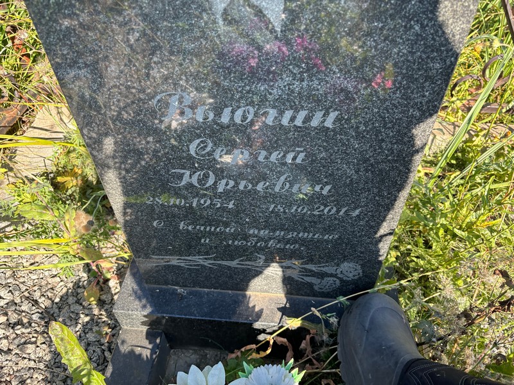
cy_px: 192
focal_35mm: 26
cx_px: 257
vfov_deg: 53.1
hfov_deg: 67.3
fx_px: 386
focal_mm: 5.96
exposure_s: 1/408
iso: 50
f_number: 1.6
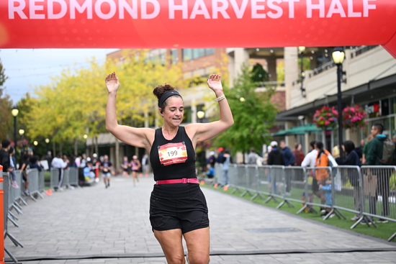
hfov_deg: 28.8
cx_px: 198
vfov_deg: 19.5
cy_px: 132
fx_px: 770
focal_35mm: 70
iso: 640
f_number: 2.8
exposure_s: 1/2000
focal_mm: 70
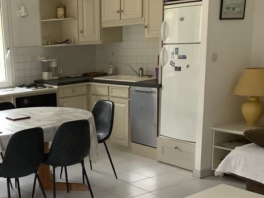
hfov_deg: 34.9
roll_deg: +3.5
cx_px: 47
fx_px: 404
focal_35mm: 53
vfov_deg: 27.0
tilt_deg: -16.3
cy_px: 158
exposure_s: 1/60
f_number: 2.4
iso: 125
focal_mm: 3.3
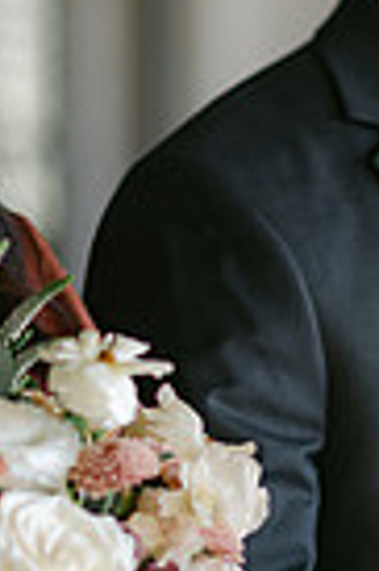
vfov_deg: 7.4
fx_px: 4417
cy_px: 313
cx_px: 12
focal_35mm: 279
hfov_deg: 4.9
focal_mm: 85
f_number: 1.8
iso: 160
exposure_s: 1/250
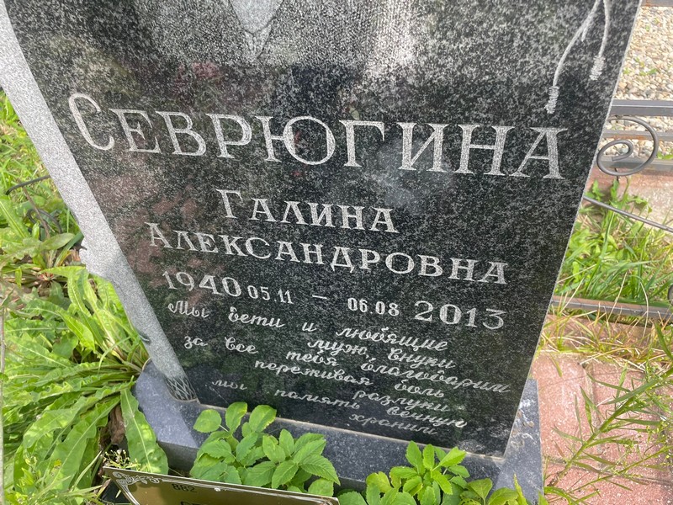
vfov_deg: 53.1
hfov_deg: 67.3
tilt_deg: -42.5
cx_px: 336
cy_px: 252
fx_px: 505
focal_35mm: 26
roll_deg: +6.1
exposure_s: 1/383
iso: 32
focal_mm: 4.2
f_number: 1.6
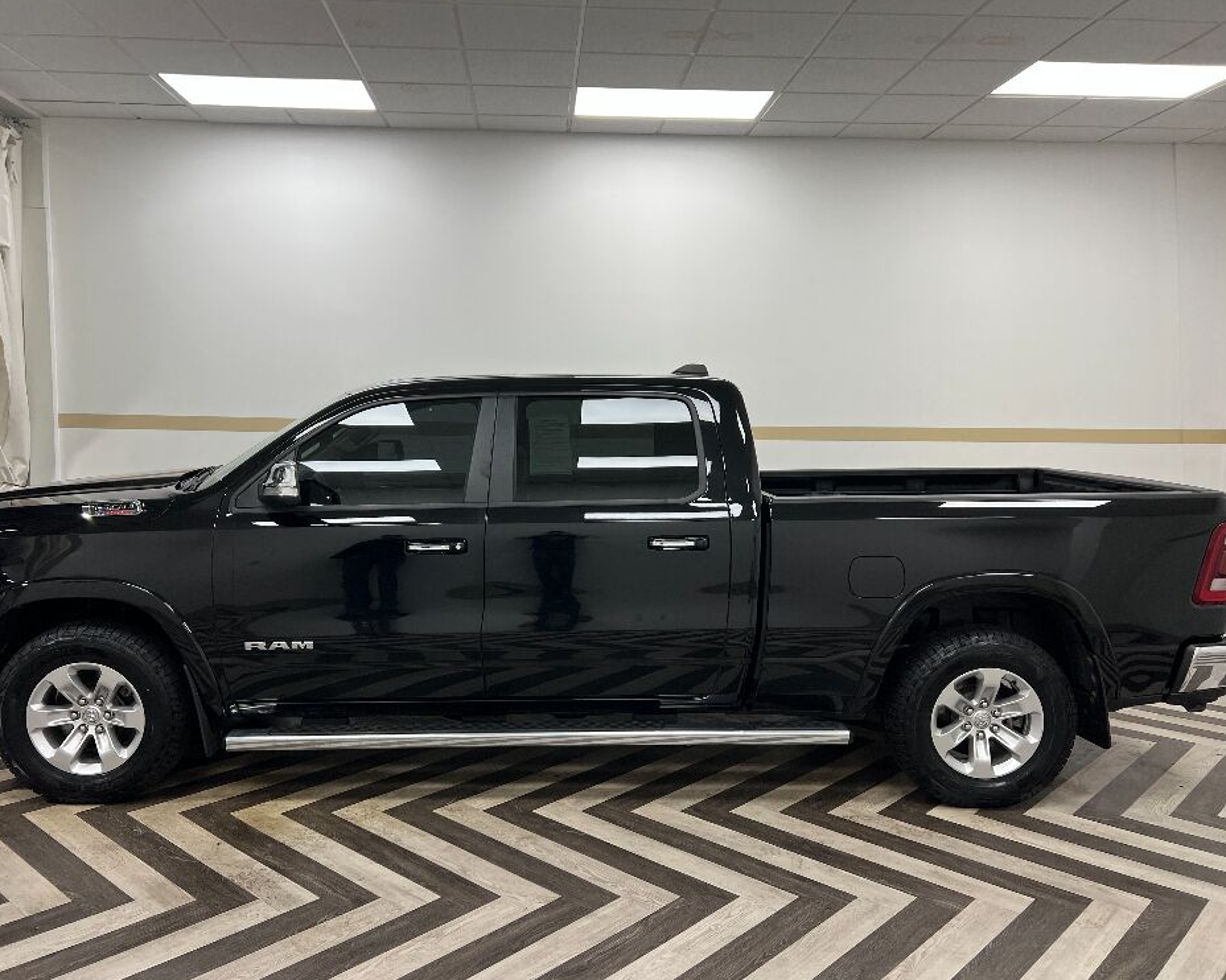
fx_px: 1016
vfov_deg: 51.5
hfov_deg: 62.1
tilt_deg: -5.7
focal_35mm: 28
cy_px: 495
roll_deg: -0.7
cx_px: 568
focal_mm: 5.7
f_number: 1.5
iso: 64
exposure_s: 1/120
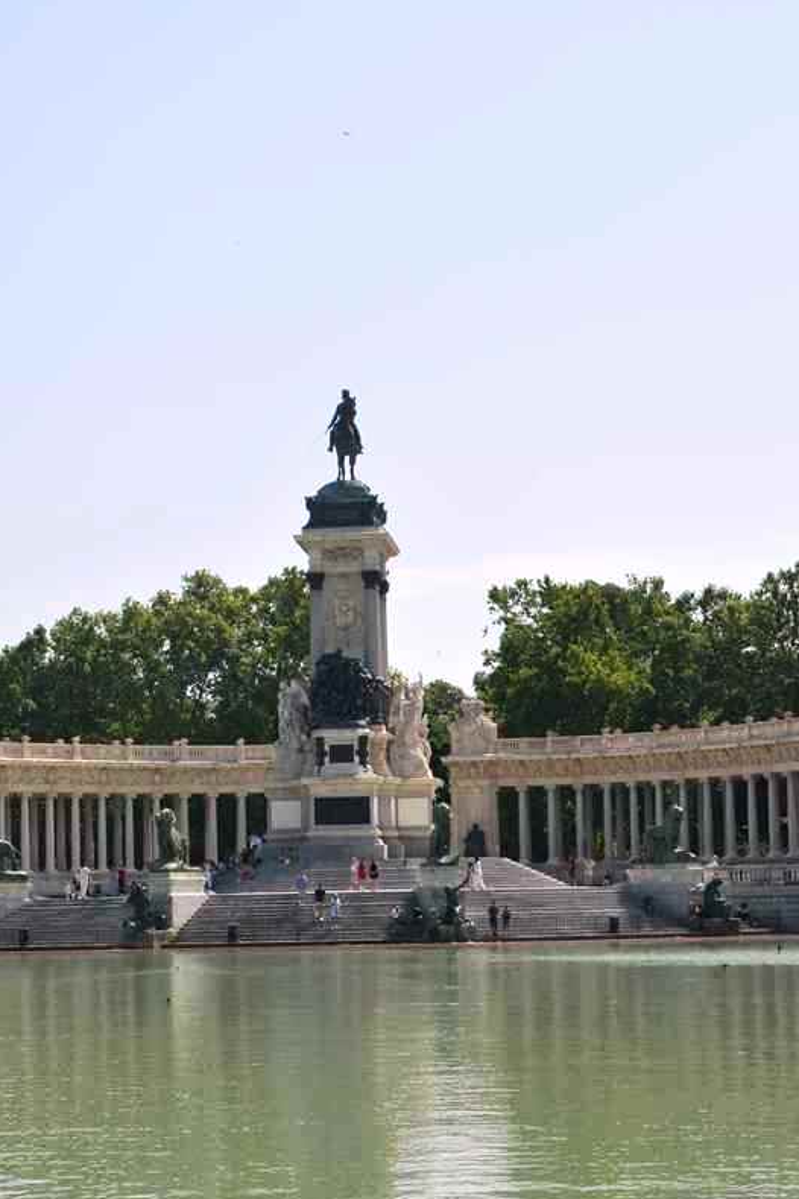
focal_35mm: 73
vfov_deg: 27.7
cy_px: 602
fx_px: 2430
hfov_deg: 18.7
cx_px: 374
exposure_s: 1/400
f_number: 9
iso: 100
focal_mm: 32
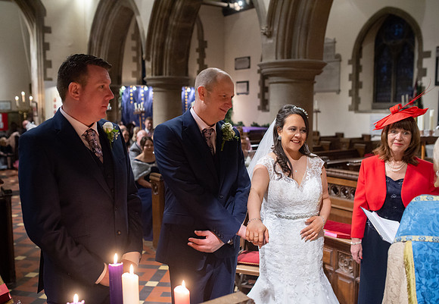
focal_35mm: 36
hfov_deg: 52.7
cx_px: 211
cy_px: 152
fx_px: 443
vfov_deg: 37.8
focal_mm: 35
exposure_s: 1/100
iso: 2500
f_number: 2.8
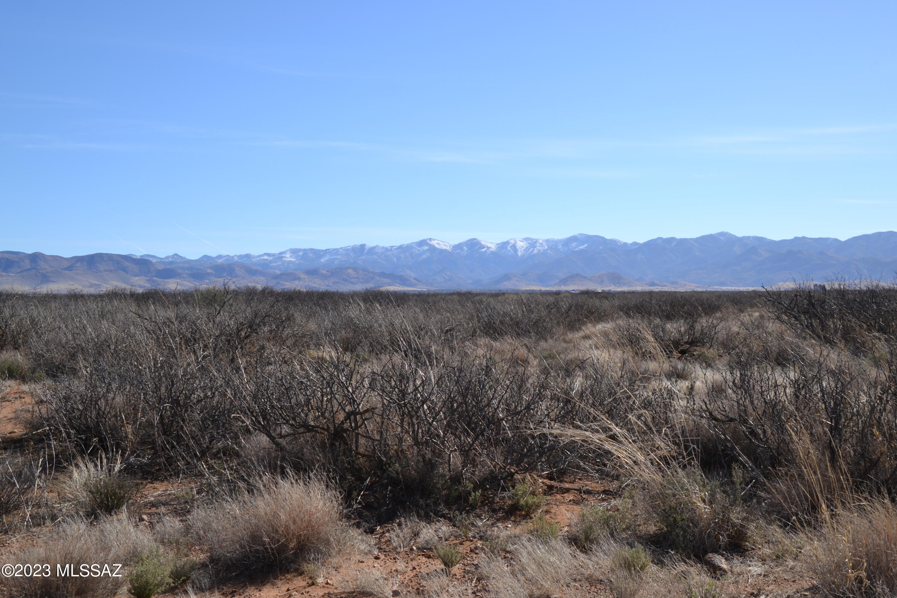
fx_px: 1159
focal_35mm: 46
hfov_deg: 42.3
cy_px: 299
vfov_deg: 28.9
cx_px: 448
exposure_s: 1/200
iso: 100
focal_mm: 31
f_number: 8
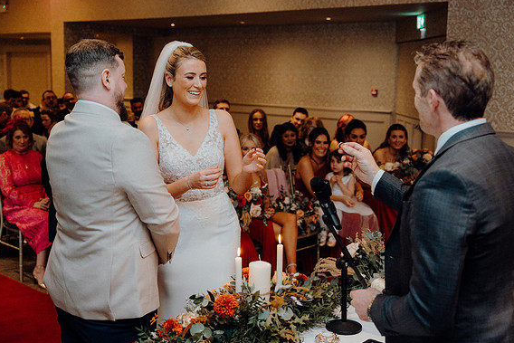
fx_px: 671
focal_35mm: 47
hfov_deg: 41.9
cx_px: 257
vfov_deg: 28.7
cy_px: 172
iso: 2500
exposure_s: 1/200
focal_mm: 46
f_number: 3.5
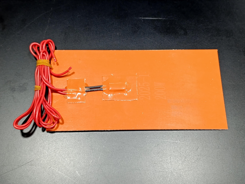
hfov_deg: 73.8
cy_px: 92
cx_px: 122
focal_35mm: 23
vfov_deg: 59.0
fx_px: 163
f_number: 1.6
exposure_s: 1/100
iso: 1250
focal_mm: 6.14
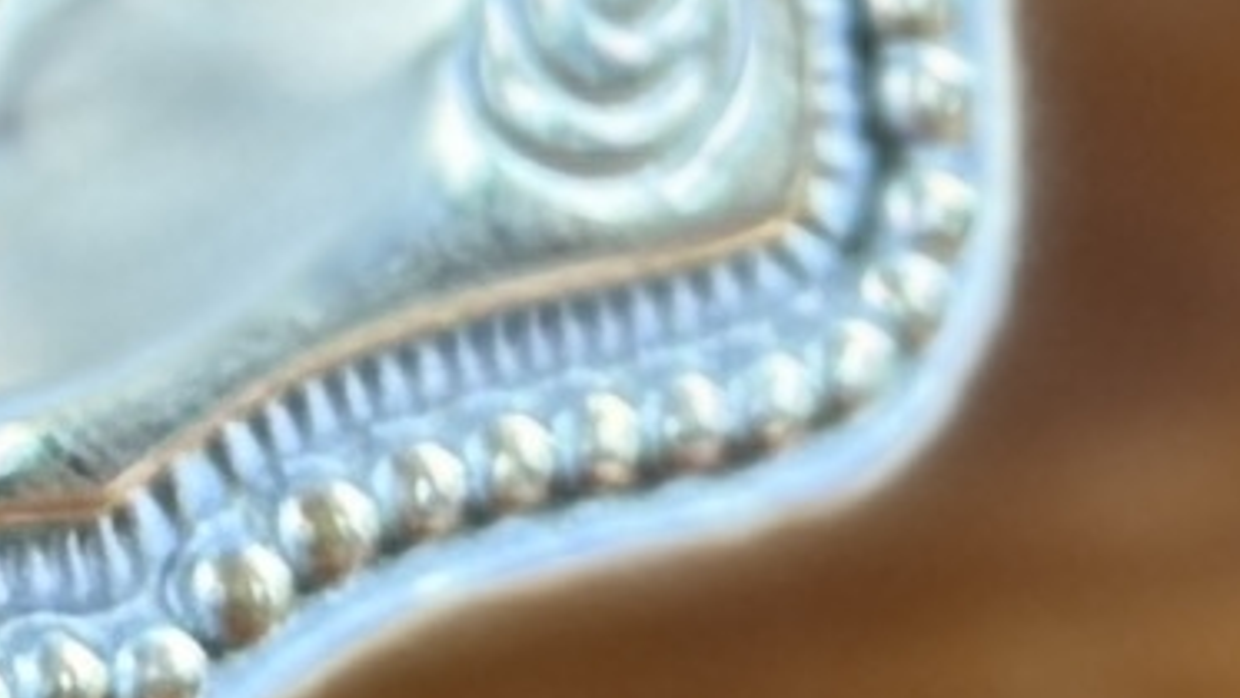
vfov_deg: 8.9
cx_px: -1235
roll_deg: -1.8
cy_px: -748
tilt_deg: -20.4
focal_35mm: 127
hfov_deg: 14.2
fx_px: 4177
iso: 80
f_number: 1.78
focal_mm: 6.76
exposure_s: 1/120
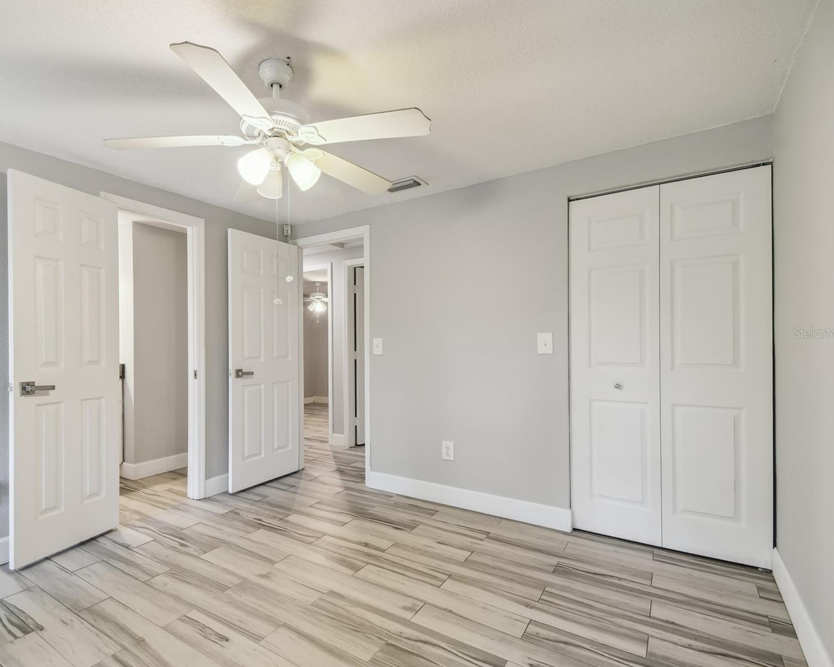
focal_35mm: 17
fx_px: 420
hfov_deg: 88.8
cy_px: 333
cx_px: 346
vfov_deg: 77.0
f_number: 7.1
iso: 100
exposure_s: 1/2.5
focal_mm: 10
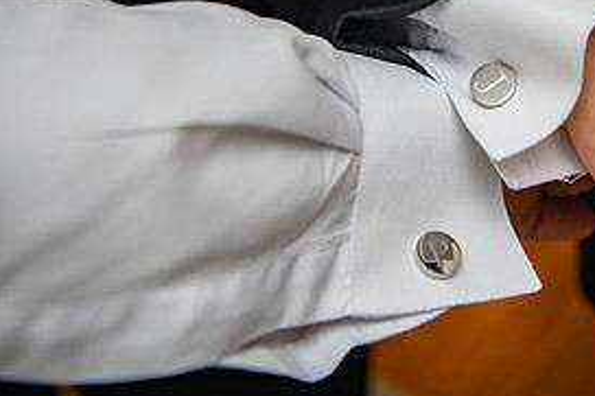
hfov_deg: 30.8
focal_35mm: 64
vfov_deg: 20.6
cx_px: 457
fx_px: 1057
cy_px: 11
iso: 800
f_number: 2.8
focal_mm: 30
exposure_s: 1/125
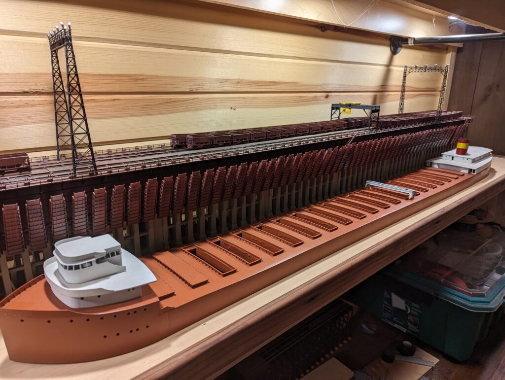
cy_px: 190
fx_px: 351
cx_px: 252
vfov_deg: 56.9
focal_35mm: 24
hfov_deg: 71.5
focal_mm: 6.81
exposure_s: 1/30
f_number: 1.85
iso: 37
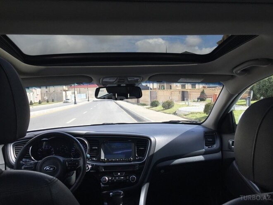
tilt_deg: -2.5
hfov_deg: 61.7
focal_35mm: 29
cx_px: 136
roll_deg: +1.2
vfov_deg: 48.2
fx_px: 229
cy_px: 102
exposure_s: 1/682
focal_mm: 4.15
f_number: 2.2
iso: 32
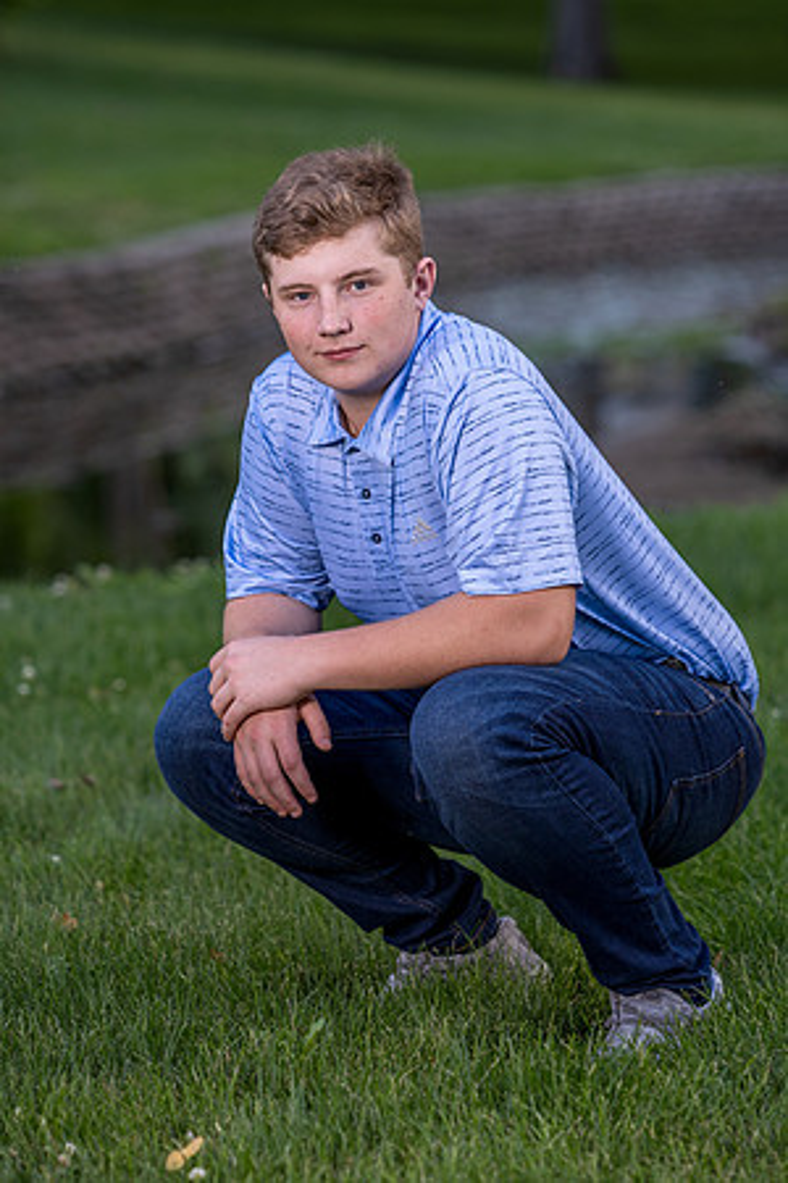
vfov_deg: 13.7
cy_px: 592
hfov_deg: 9.1
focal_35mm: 150
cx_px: 394
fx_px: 4925
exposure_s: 1/160
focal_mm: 150
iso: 200
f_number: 4
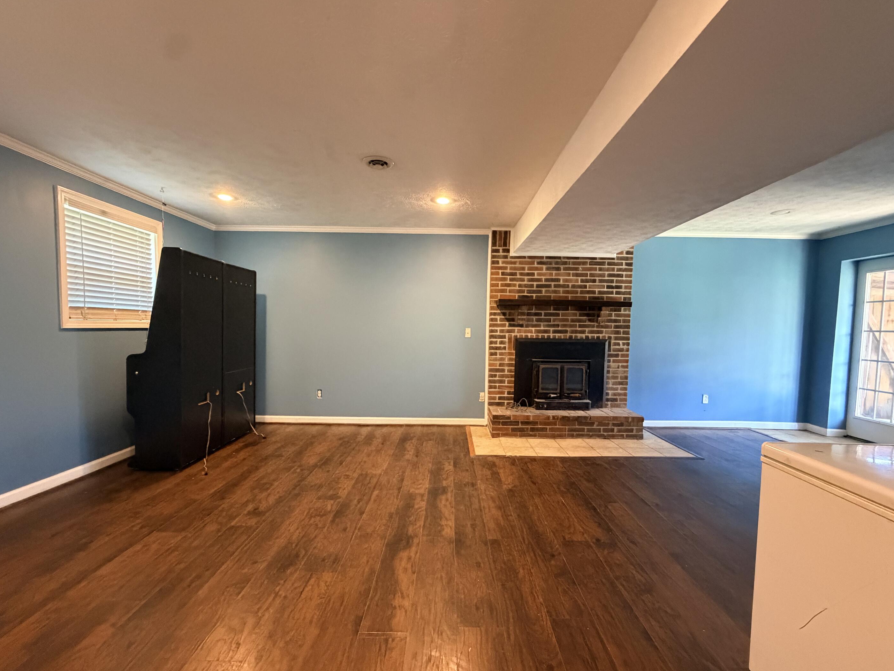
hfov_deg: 98.2
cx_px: 451
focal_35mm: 15
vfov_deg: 81.7
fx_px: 387
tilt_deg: -2.9
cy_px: 346
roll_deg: -0.2
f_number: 2.2
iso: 1000
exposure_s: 1/60
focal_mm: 2.22
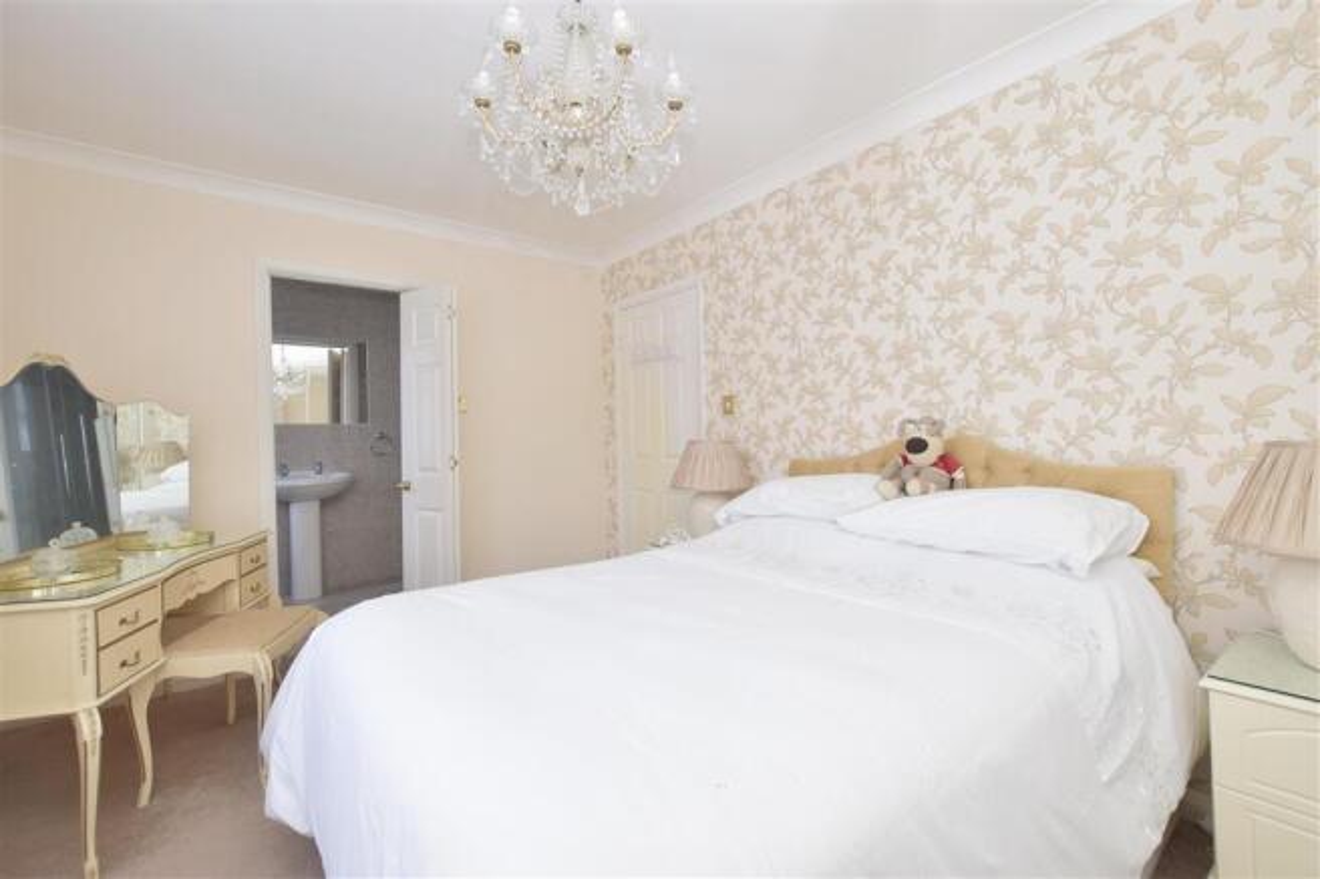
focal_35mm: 15
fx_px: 550
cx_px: 660
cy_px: 440
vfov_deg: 77.3
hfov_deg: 100.4
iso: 500
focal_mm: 10
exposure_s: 1/13
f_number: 8
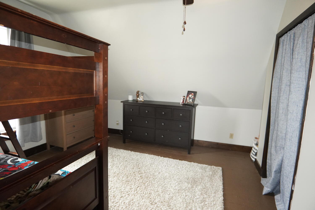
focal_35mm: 18
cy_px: 105
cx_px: 158
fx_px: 157
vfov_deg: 67.4
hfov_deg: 90.0
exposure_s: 1/160
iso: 1600
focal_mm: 12
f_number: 2.5
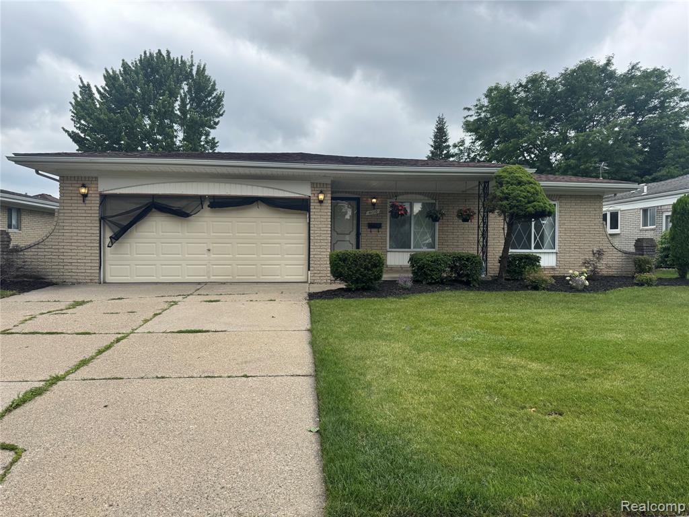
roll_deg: -0.8
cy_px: 258
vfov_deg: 56.8
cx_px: 344
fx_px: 478
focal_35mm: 24
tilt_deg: -1.7
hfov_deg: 71.6
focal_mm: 6.76
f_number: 1.78
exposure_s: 1/2331
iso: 80
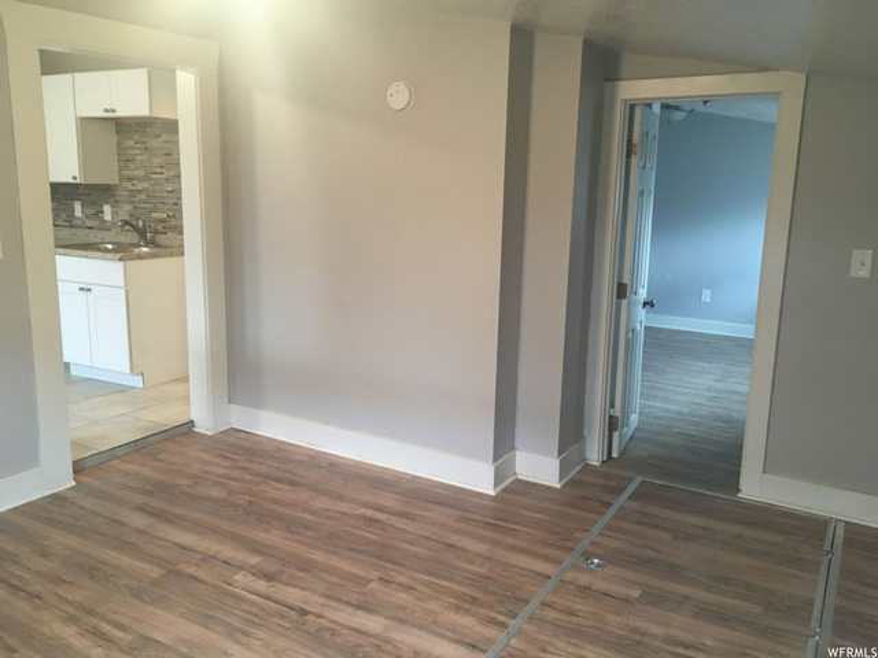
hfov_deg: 61.7
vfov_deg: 48.2
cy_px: 329
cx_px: 439
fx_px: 736
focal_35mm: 29
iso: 160
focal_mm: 4.15
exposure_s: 1/33
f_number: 2.2
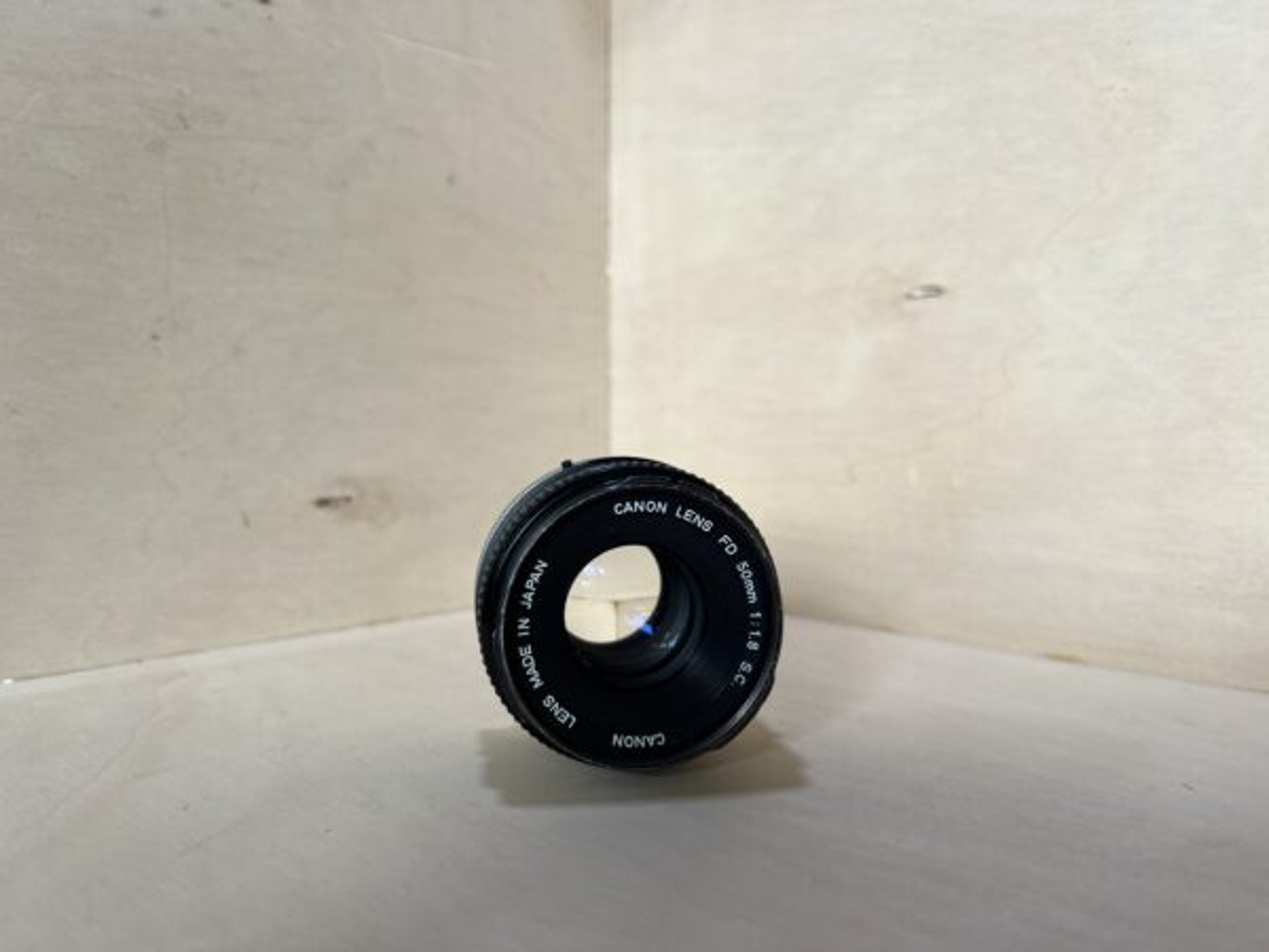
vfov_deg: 53.1
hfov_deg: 67.3
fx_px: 953
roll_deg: +0.3
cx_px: 634
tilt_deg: -3.5
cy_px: 476
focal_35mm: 26
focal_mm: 5.7
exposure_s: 1/199
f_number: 1.5
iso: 40
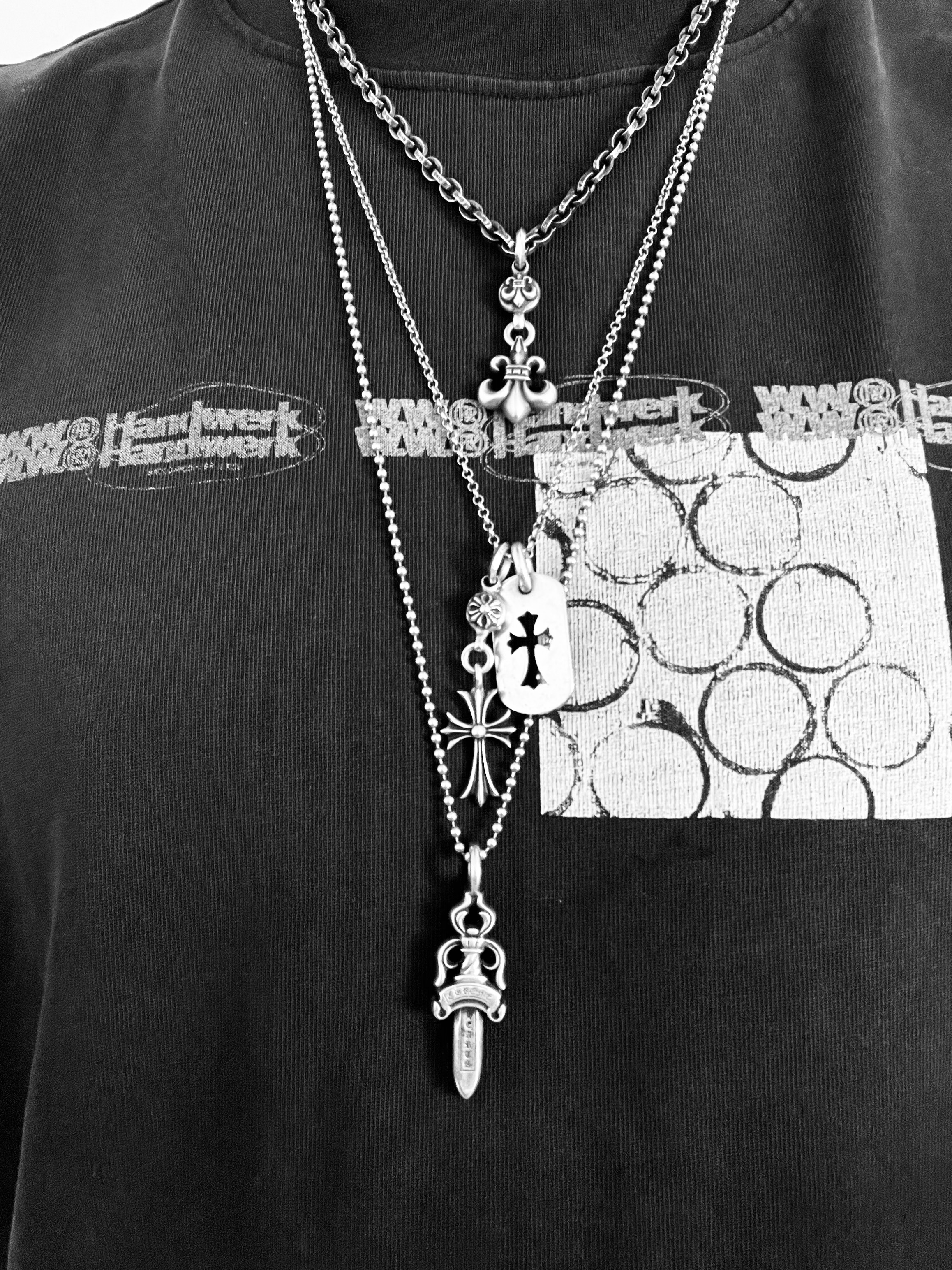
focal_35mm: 30
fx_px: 1100
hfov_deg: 46.8
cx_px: 476
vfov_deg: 60.0
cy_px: 635
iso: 400
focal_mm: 2.71
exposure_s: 1/39
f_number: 2.2
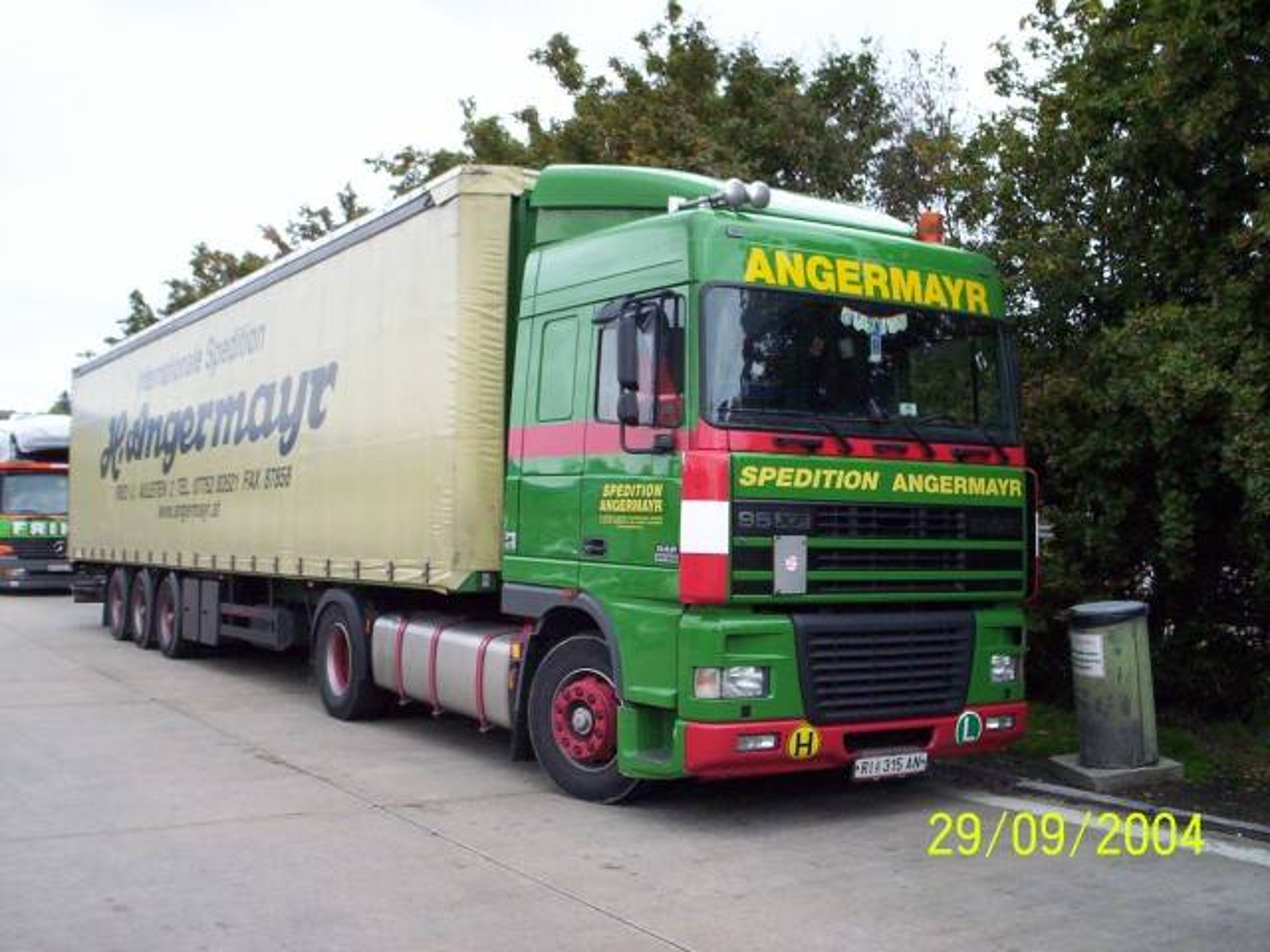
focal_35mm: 38
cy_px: 476
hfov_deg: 49.0
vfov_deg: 37.7
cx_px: 635
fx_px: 1394
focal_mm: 4.99
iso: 200
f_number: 4.5
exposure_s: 1/42.8
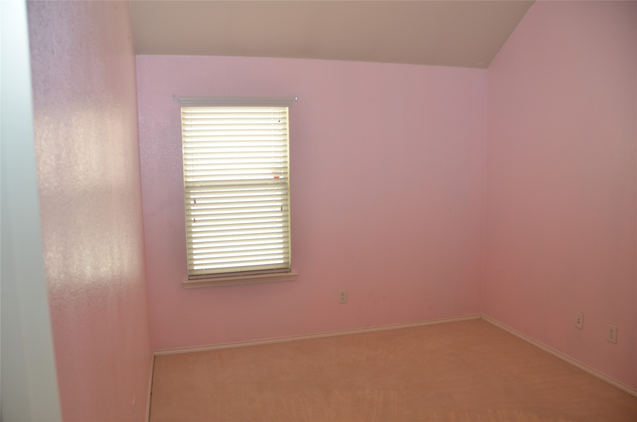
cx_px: 318
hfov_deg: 67.5
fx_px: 477
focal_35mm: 27
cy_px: 211
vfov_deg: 47.7
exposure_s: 1/60
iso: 360
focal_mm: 18
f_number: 4
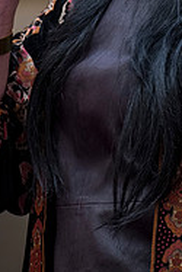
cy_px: -111
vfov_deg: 2.2
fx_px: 6956
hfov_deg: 1.5
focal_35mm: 919
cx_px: 164
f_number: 2.8
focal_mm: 200
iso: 800
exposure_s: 1/90
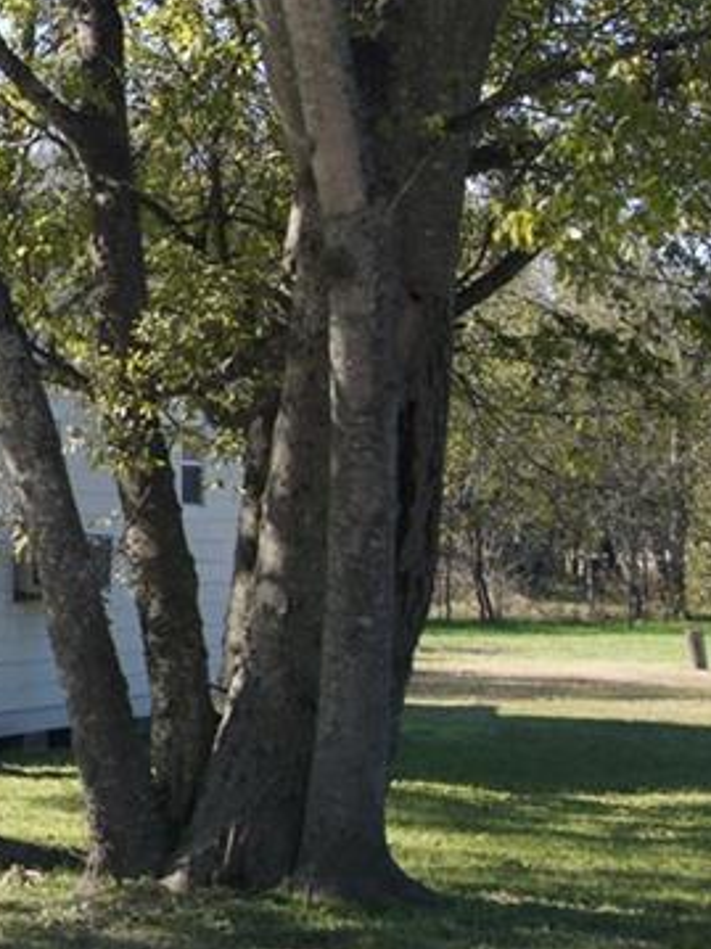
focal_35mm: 115
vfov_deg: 17.1
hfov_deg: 11.9
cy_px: 498
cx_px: -568
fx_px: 3151
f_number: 7.1
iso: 100
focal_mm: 28
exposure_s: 1/125
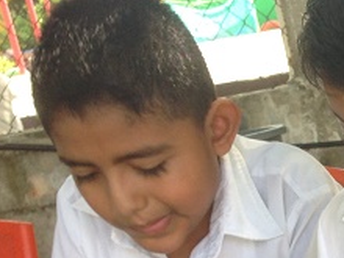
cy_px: 407
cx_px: 550
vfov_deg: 11.7
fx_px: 1193
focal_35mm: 120
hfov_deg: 15.0
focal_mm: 4.12
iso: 50
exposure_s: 1/120
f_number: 2.4
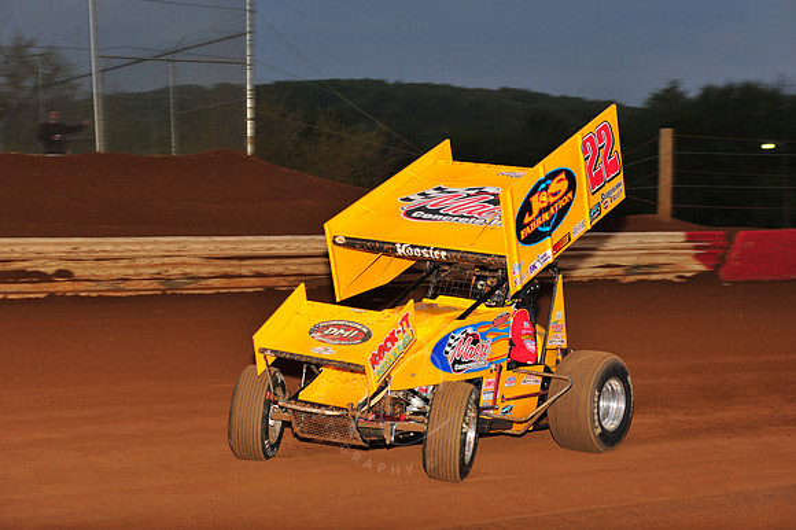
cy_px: 265
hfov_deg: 22.2
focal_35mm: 92
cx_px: 398
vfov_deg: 14.8
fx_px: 2033
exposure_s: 1/320
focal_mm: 92
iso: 800
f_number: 6.3
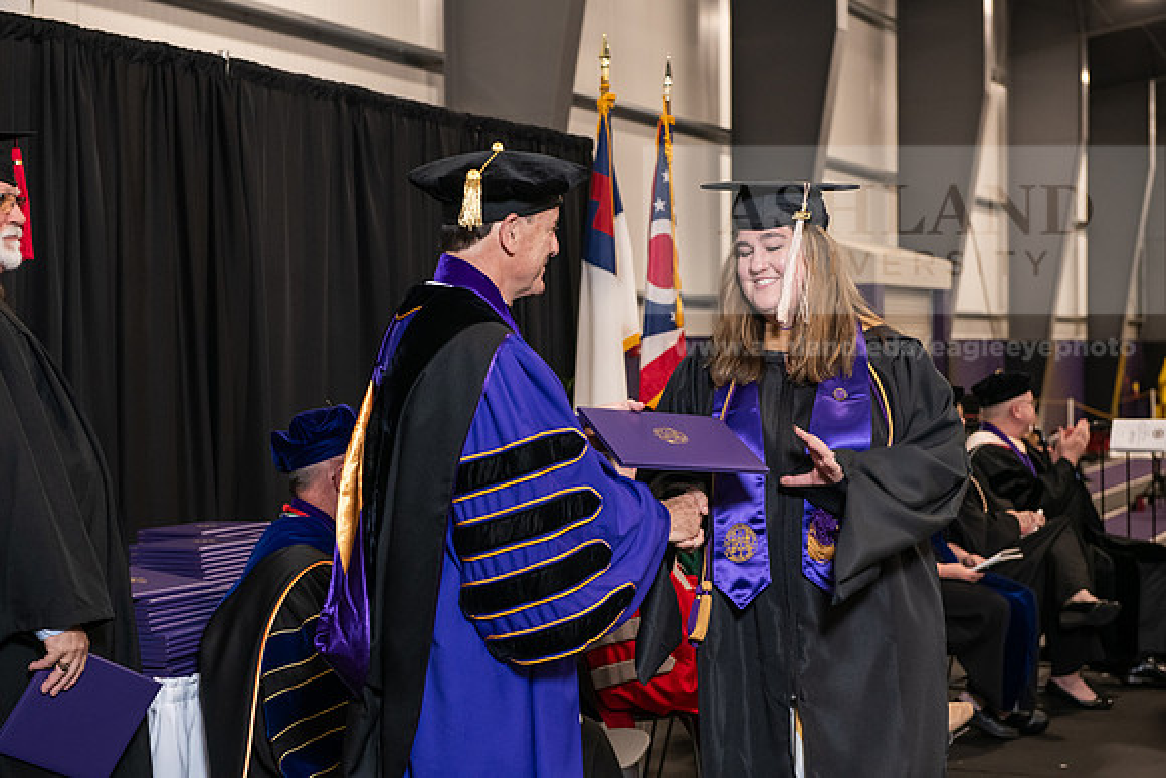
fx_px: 2008
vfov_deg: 21.9
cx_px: 583
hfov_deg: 32.4
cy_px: 389
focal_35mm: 62
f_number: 5
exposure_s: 1/125
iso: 2000
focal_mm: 62
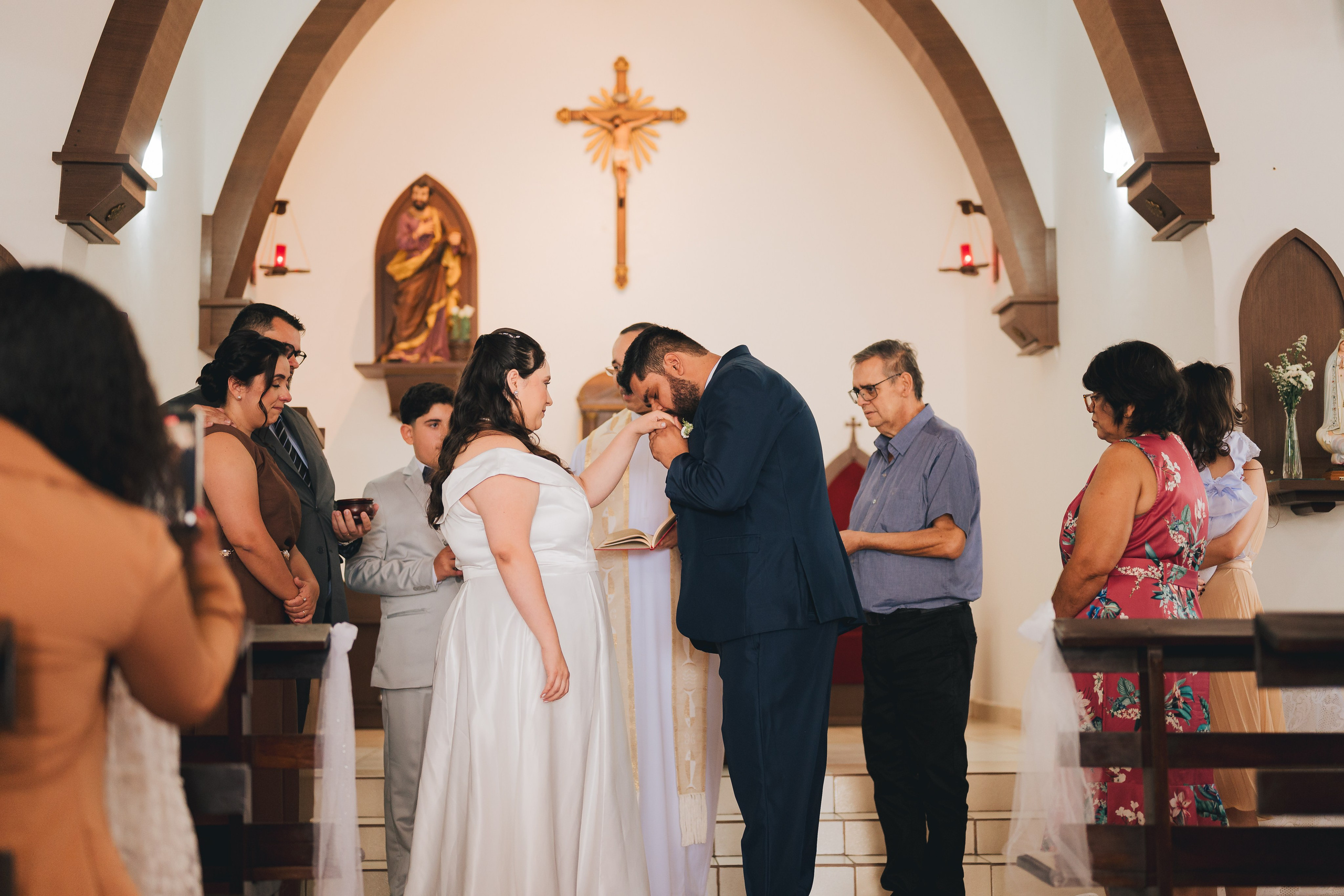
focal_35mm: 50
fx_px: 1867
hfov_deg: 39.6
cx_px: 672
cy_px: 448
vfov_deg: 27.0
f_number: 1.8
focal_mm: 50
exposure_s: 1/320
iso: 1600
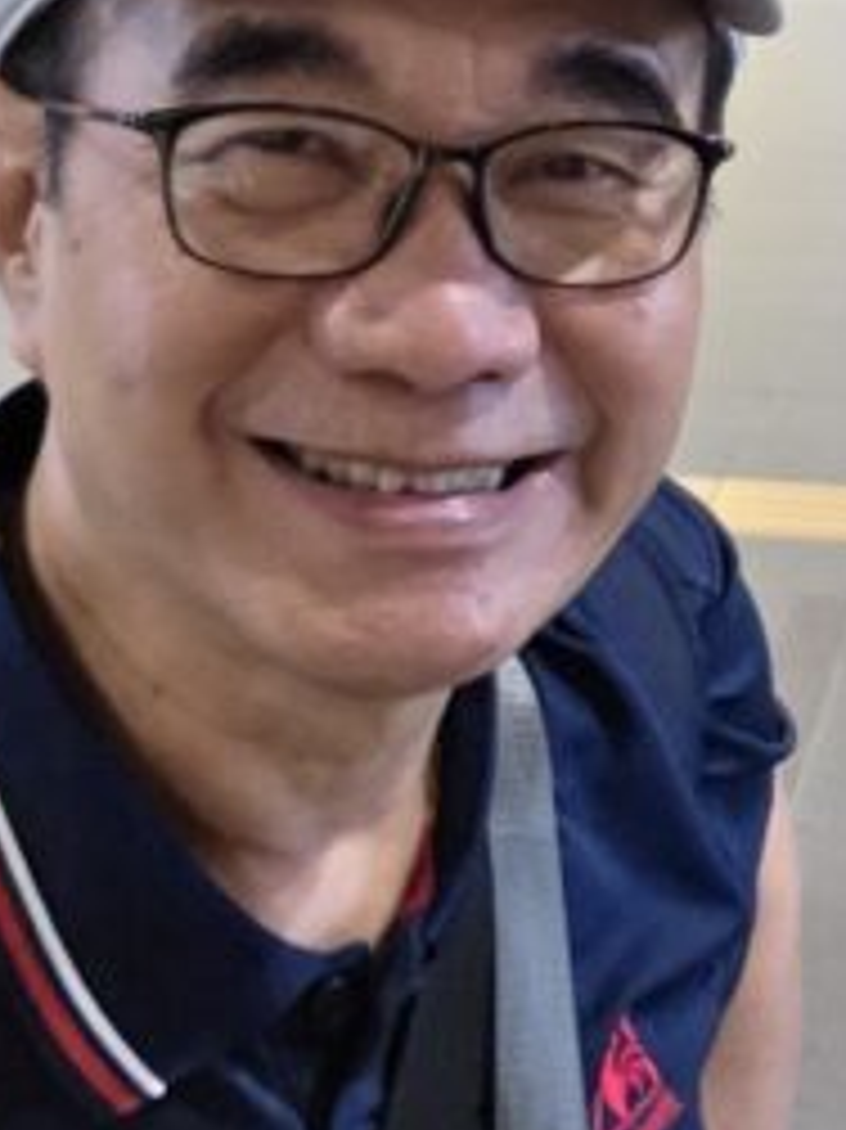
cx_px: 1161
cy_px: 23
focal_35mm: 102
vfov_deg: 18.8
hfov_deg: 13.8
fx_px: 3327
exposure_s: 1/60.2
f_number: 2.2
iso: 500
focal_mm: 3.3
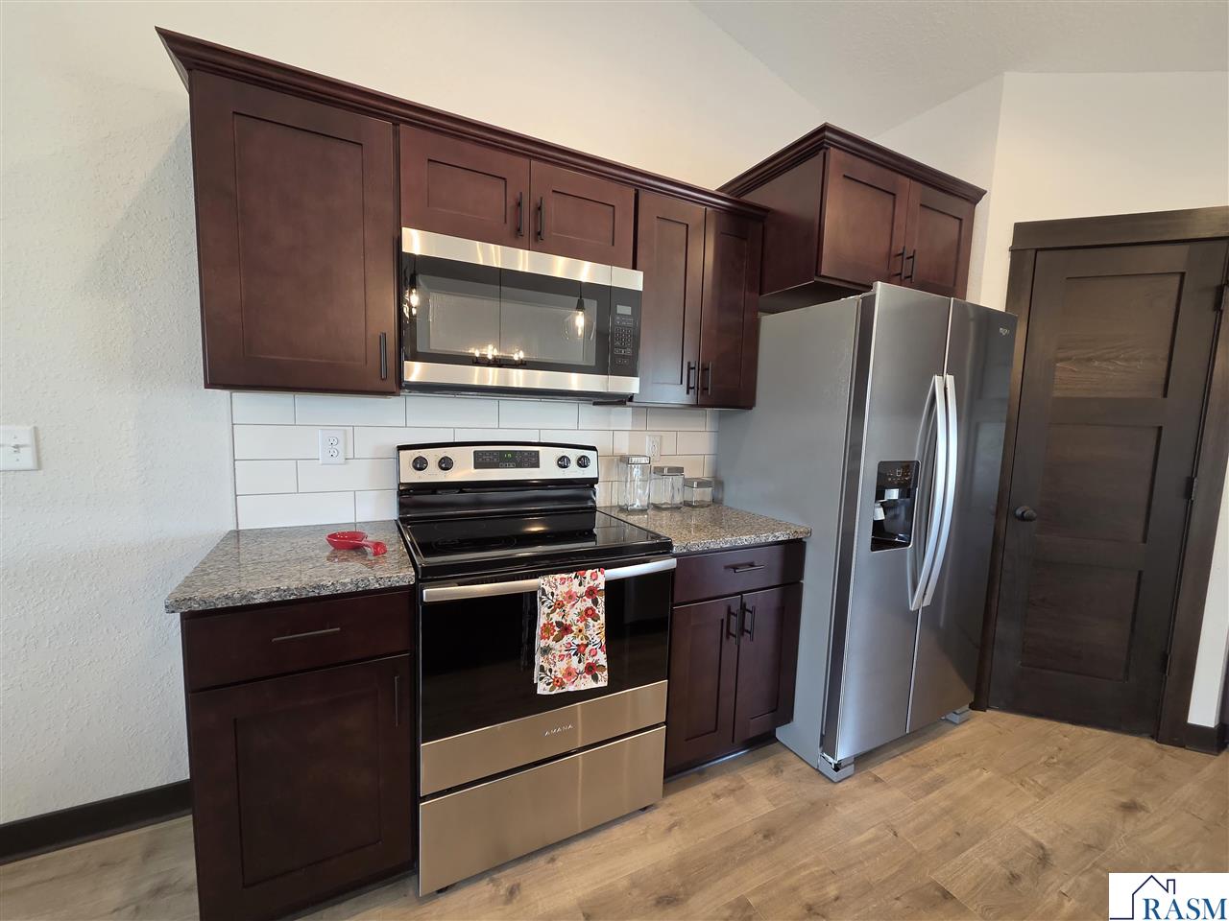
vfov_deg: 89.9
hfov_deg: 106.2
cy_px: 460
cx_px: 614
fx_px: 462
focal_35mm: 13
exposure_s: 1/60
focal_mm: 2.2
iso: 200
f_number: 2.2
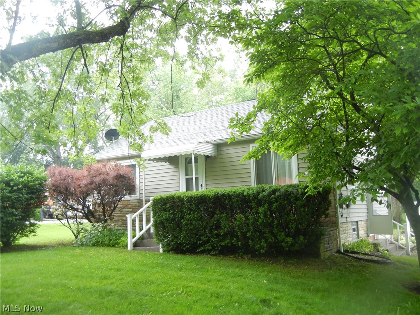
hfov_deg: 54.0
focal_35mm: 34
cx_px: 210
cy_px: 158
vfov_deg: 41.8
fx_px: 413
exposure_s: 1/30
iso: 240
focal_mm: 6.2
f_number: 3.6
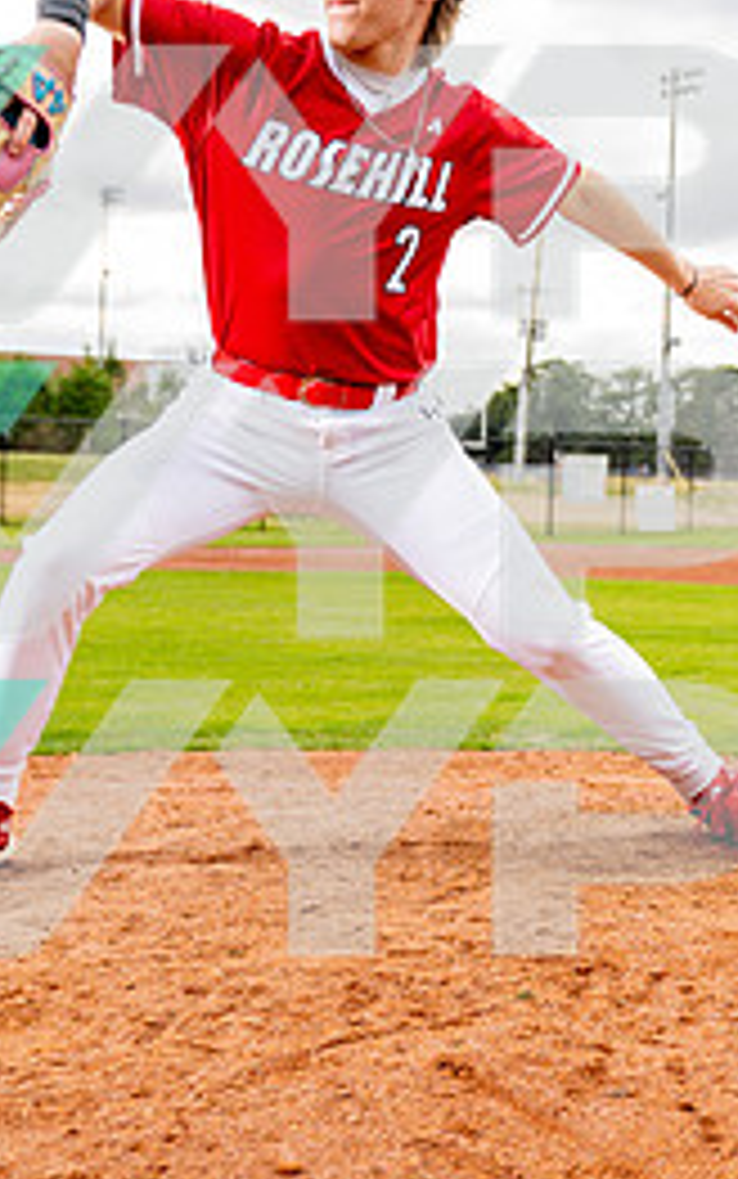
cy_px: 504
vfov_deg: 29.3
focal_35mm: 70
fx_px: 2250
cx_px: 450
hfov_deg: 18.6
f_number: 4
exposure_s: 1/250
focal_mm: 40
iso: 100
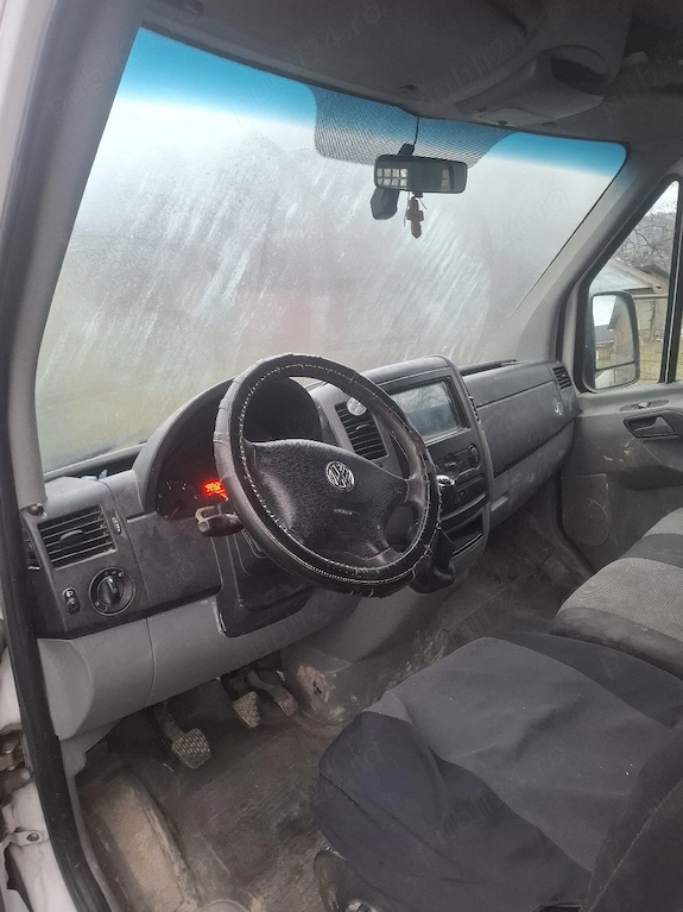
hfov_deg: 56.8
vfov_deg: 71.6
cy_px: 459
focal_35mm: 24
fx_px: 632
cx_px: 353
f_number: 1.8
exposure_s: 1/50
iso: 200
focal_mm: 5.54
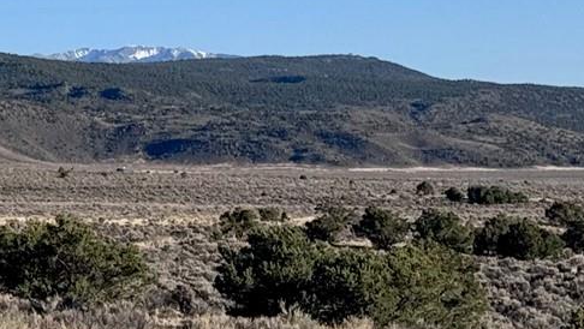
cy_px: 255
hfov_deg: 11.9
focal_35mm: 172
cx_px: -328
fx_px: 2665
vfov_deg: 7.1
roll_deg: +1.4
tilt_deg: -2.3
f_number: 1.78
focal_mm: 6.76
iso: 64
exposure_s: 1/3817
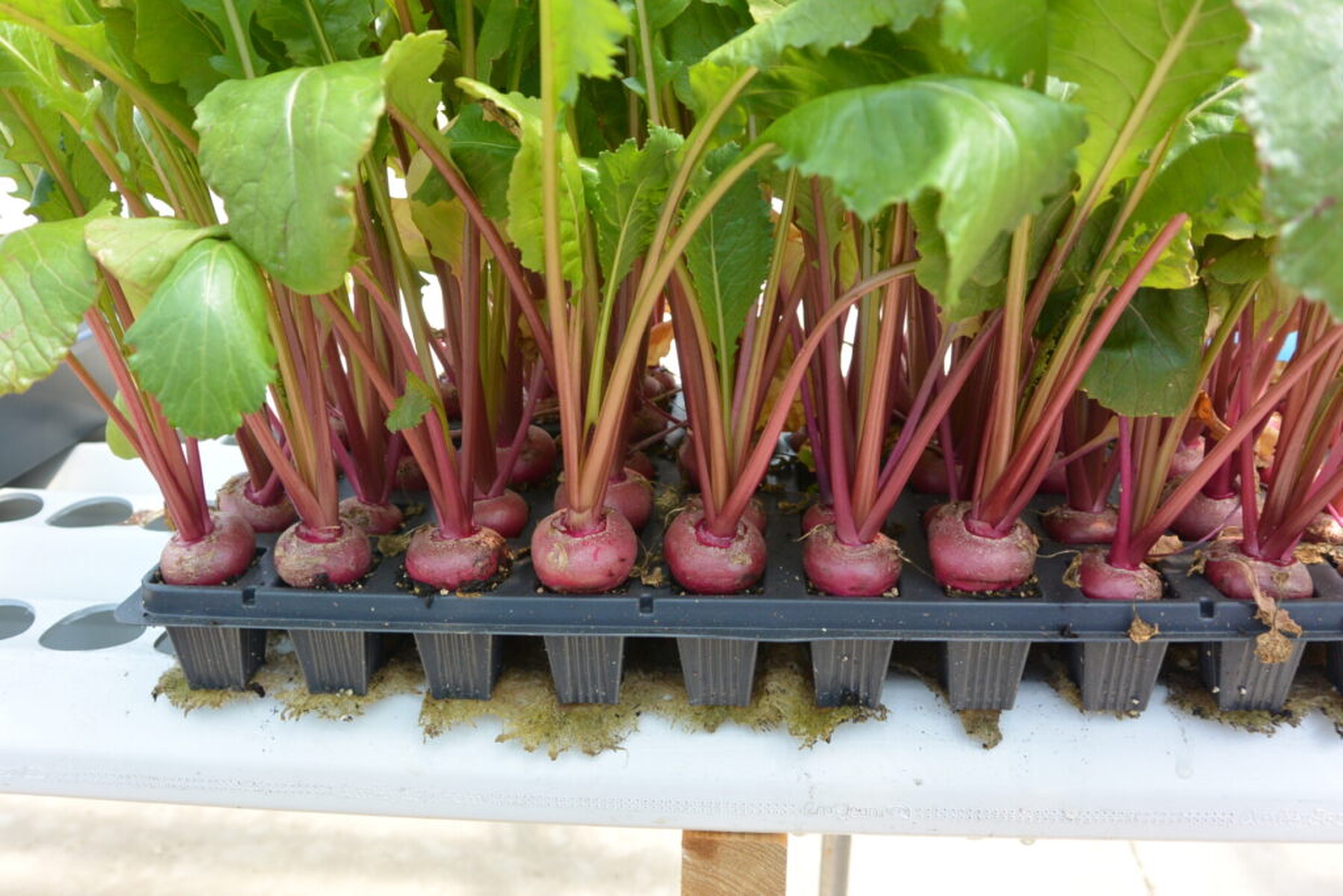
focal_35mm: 32
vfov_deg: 41.1
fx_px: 1194
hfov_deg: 58.7
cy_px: 448
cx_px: 672
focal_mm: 12.2
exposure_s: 1/250
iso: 160
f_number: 4
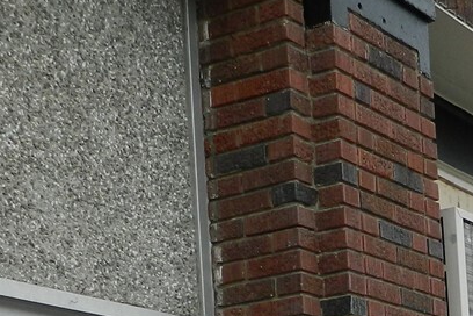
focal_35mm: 102
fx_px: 1340
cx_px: 427
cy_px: 581
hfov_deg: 19.6
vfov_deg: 12.2
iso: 80
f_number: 3.1
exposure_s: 1/400
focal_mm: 4.5
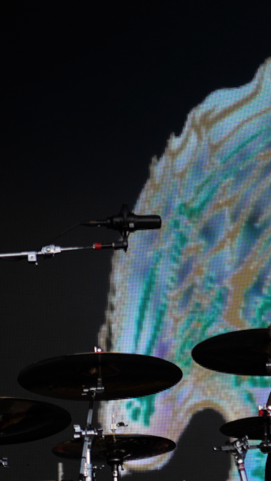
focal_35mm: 229
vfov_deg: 9.4
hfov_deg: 5.3
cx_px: 413
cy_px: 309
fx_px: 2926
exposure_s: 1/125
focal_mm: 105
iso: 100
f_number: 4
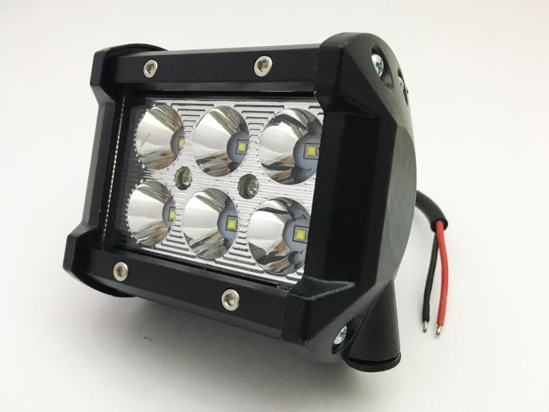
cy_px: 206
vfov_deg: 48.2
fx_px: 460
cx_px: 274
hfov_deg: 61.7
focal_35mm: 29
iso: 200
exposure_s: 1/30
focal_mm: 4.15
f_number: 2.2
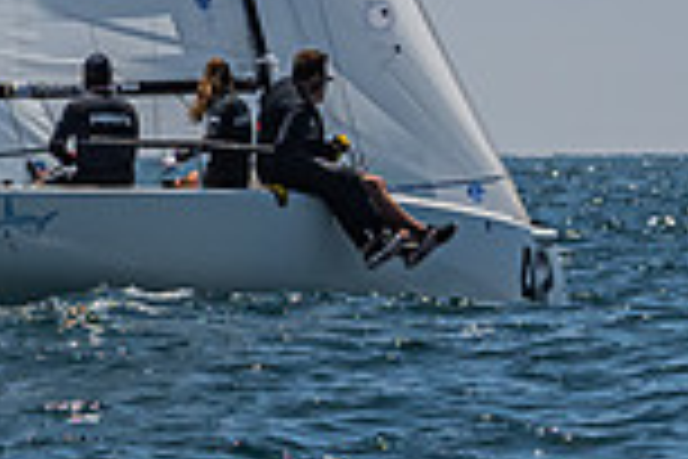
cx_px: -286
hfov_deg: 2.3
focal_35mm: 908
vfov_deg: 1.5
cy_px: -5
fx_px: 17352
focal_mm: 135
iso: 400
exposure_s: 1/3200
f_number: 6.3
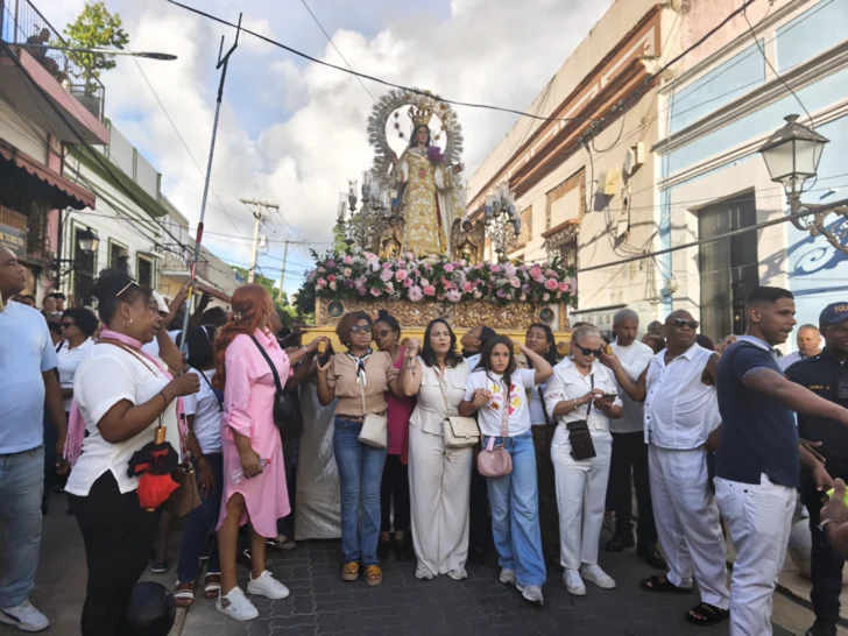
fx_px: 563
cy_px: 318
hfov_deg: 73.9
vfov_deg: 58.9
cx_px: 424
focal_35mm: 23
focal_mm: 5.35
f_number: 1.7
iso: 50
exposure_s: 1/1913
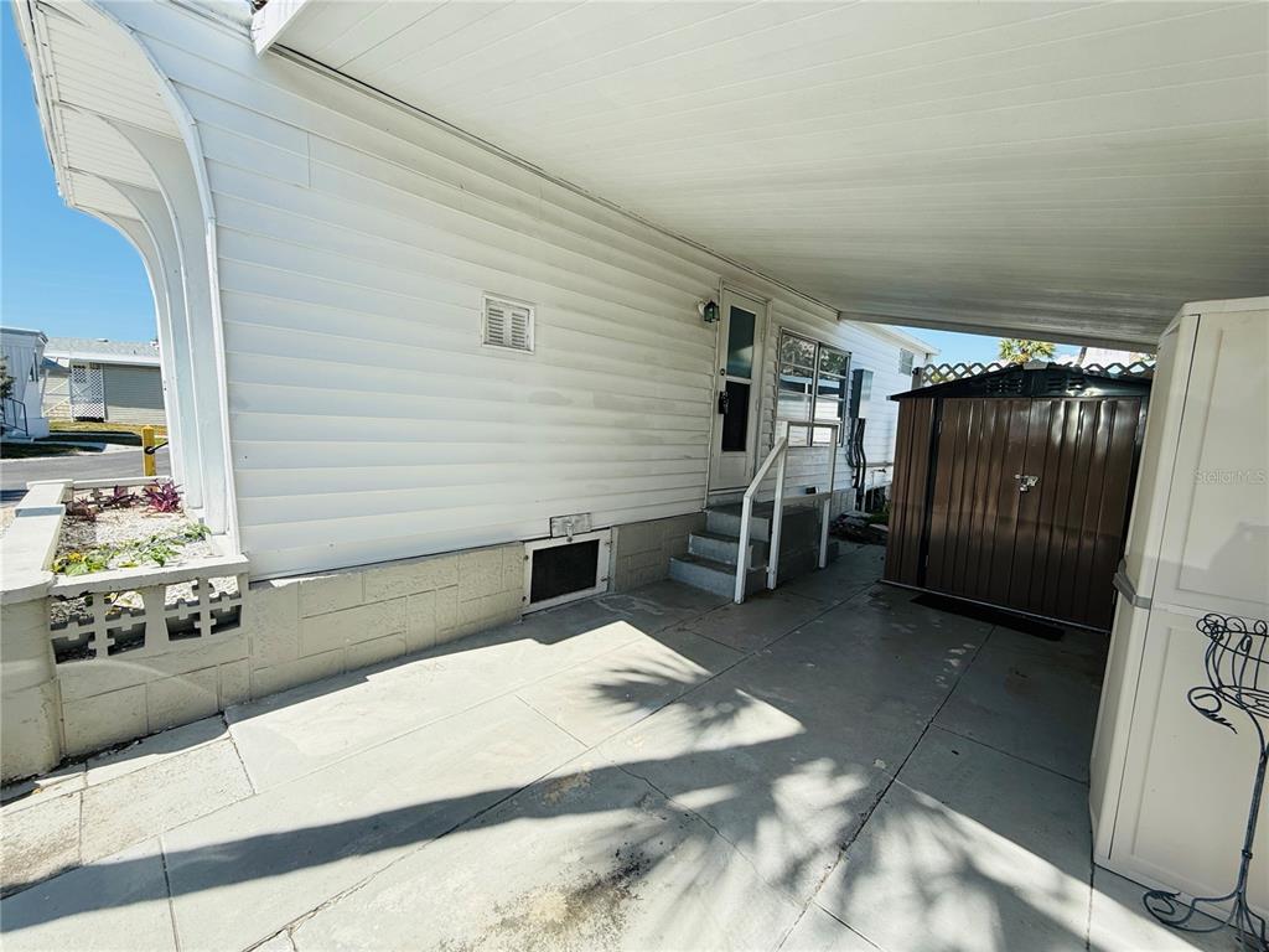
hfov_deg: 102.1
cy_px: 476
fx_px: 513
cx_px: 634
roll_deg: -2.8
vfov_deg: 85.7
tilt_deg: -5.2
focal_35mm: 14
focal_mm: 2.22
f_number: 2.2
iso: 50
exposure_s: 1/985
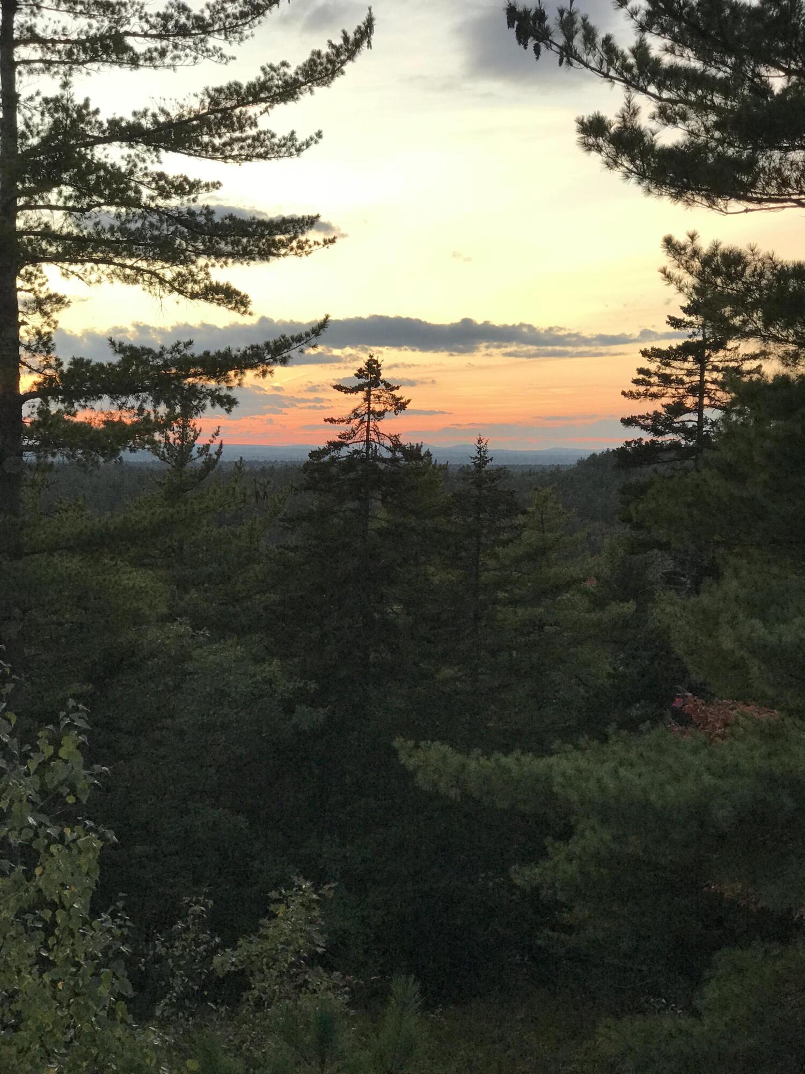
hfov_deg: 25.7
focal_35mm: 57
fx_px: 1767
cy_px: 537
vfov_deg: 33.8
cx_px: 402
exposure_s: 1/60
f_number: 2.8
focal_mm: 6.6
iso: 40
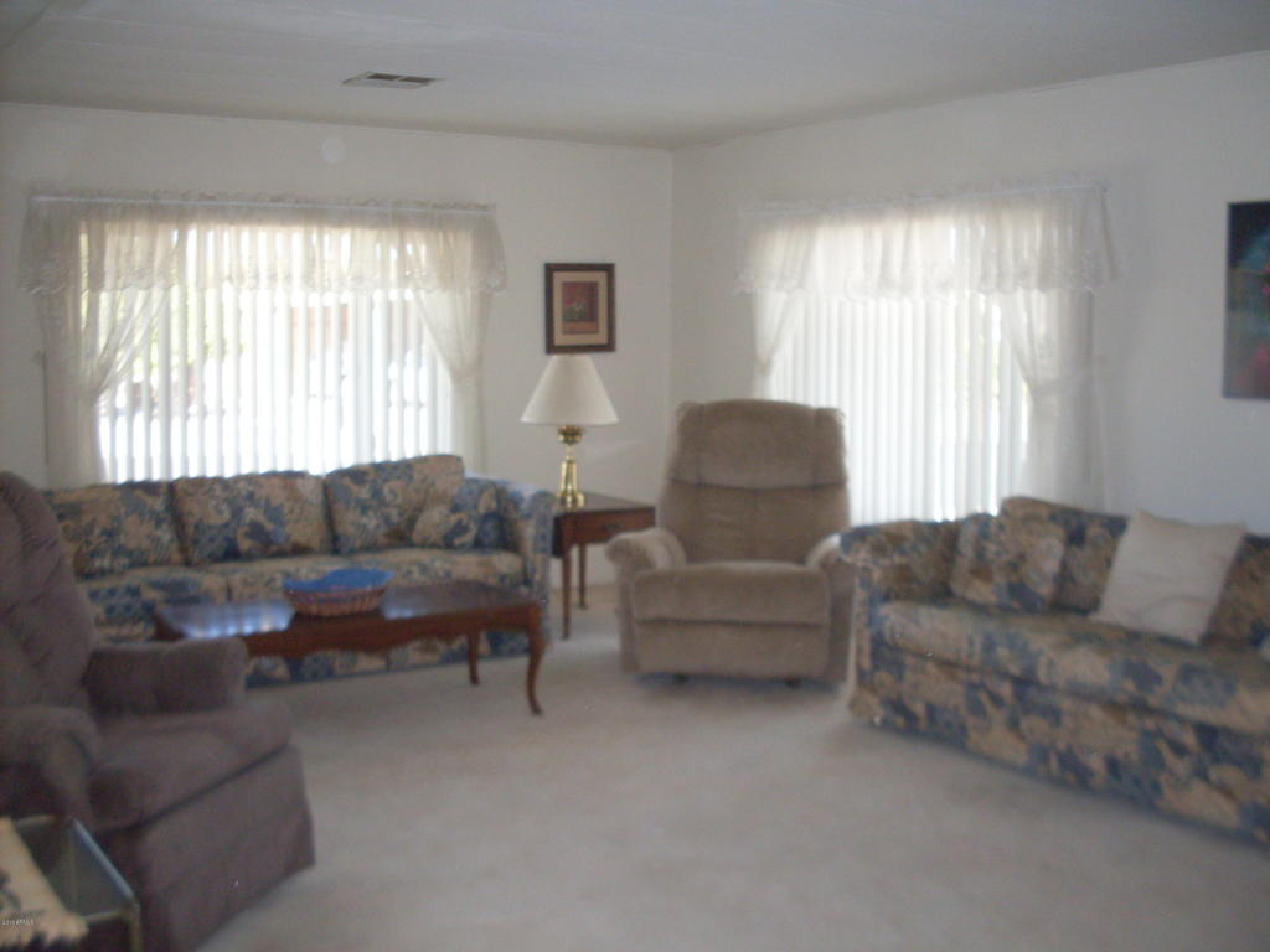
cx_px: 635
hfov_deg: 49.0
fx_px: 1394
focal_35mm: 38
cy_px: 476
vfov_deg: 37.7
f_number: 2.8
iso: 120
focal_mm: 6.3
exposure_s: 1/45
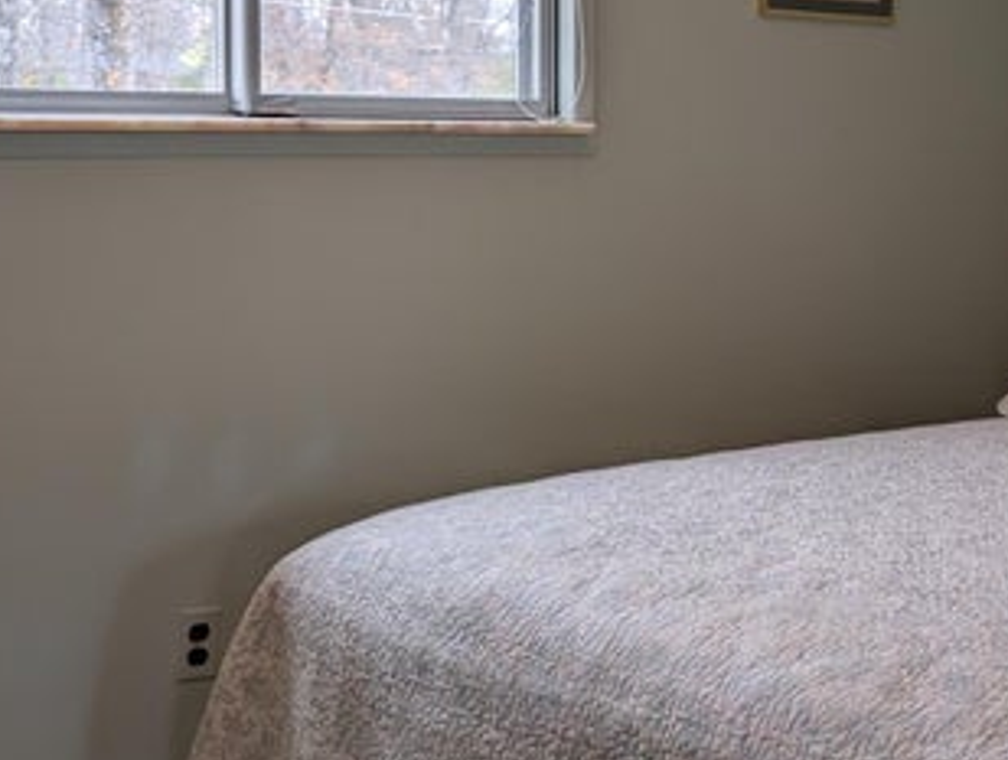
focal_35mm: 66
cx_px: 930
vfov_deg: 22.2
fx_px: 1926
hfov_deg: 28.1
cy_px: 258
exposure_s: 1/120
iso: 25
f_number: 1.68
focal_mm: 6.9
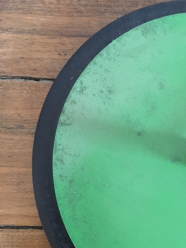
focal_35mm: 35
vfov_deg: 52.4
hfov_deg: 40.7
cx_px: 100
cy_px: 144
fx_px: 251
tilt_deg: -83.2
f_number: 2.2
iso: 500
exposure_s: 1/17
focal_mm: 4.15
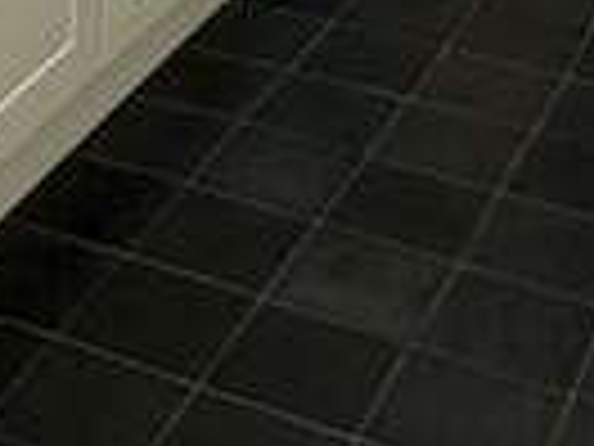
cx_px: 40
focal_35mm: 109
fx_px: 1870
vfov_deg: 12.7
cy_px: -270
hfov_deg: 17.7
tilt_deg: -17.5
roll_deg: +0.1
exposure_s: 1/100
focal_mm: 2.22
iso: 250
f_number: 2.2
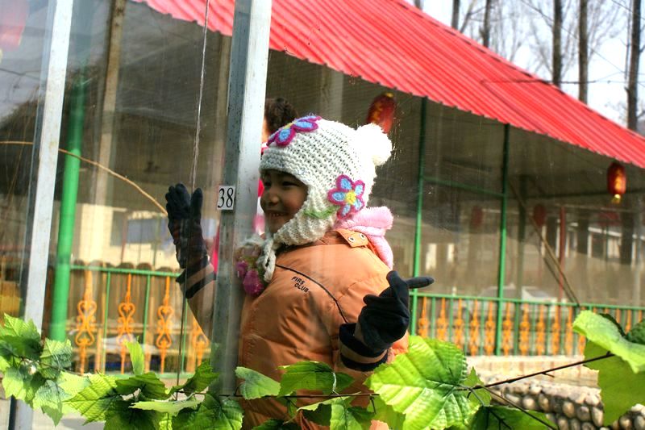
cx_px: 322
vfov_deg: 29.9
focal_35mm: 45
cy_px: 215
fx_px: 806
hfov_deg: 43.6
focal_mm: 30
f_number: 5.6
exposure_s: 1/2500
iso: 200
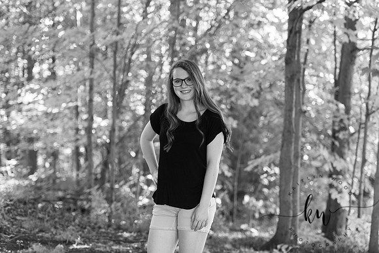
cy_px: 126
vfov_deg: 17.5
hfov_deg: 26.0
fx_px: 821
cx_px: 190
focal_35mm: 78
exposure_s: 1/200
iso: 400
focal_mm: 78
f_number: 2.8
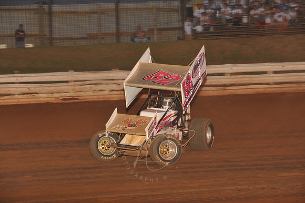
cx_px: 152
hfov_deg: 18.3
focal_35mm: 112
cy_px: 102
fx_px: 948
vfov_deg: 12.2
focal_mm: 112
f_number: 6.3
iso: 1000
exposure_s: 1/320
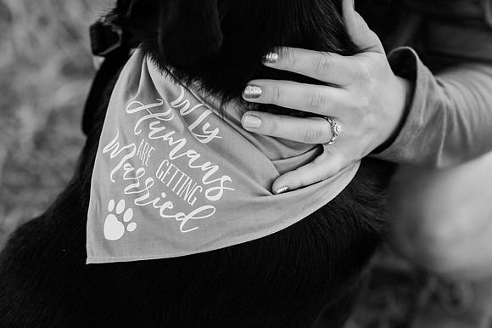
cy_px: 164
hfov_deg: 23.9
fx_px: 1161
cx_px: 246
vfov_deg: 16.1
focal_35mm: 85
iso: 400
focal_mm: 85
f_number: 4.5
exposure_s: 1/250
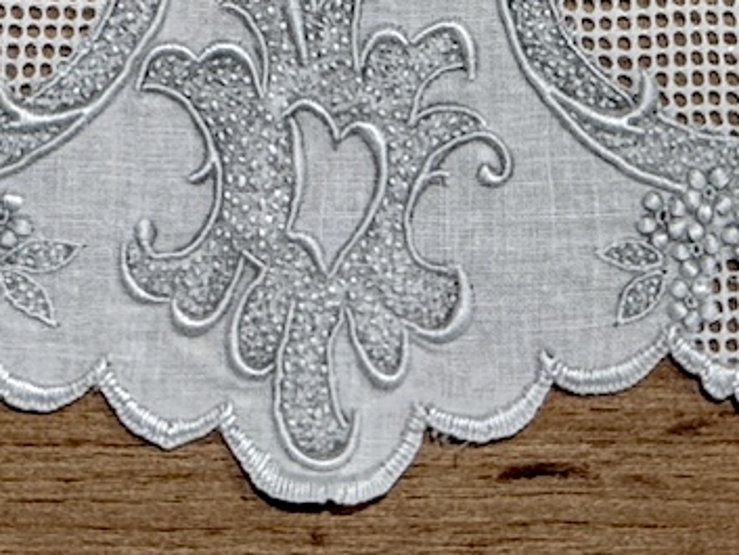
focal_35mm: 136
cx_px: 272
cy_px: -796
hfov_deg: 14.5
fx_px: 2904
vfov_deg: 9.6
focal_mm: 6.76
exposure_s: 1/693
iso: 80
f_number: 1.78
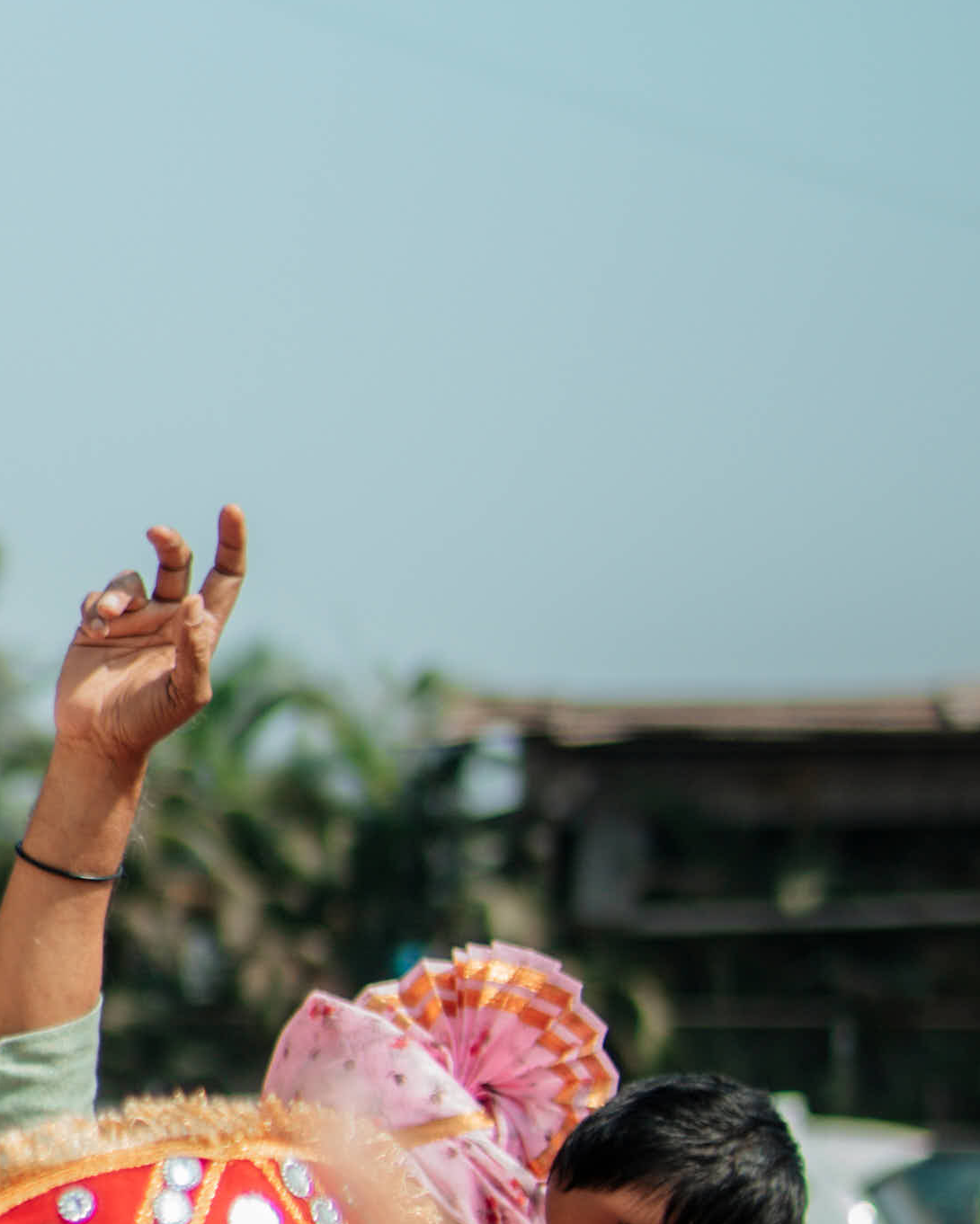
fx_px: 6126
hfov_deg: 8.9
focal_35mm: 169
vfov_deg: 11.4
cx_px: -499
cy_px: 443
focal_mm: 35
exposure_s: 1/4000
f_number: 1.4
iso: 100
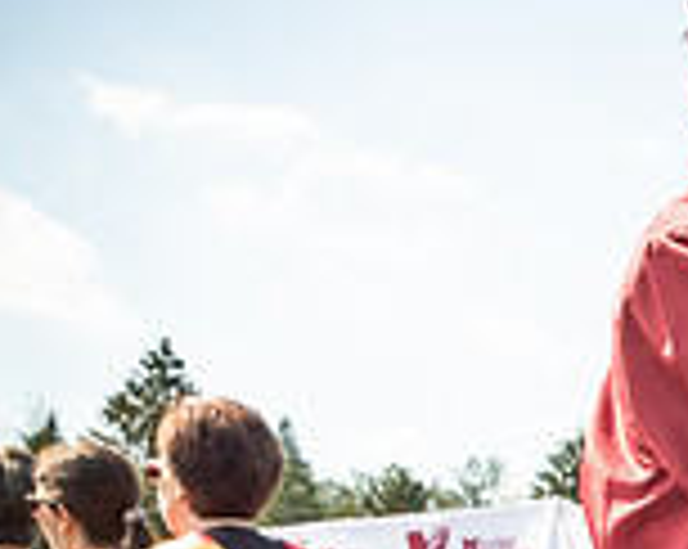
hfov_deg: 15.4
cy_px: 648
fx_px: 2156
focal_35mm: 106
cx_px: 1261
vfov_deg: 14.1
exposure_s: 1/800
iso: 200
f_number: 7.1
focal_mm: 17
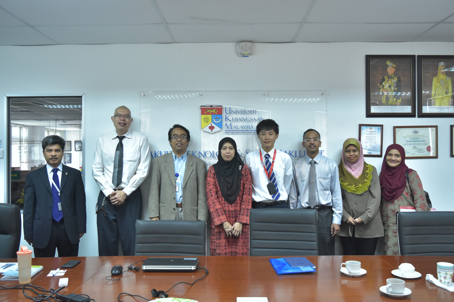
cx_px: 227
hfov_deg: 59.5
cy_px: 151
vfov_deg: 41.7
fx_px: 397
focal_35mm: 32
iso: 1600
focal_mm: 21
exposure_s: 1/100
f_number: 3.8
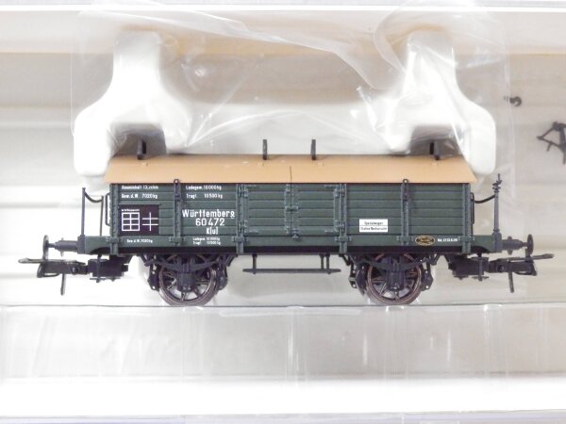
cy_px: 212
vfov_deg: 22.3
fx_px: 1079
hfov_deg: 29.4
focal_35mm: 66
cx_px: 283
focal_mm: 11.9
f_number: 4.4
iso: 2500
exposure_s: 1/160
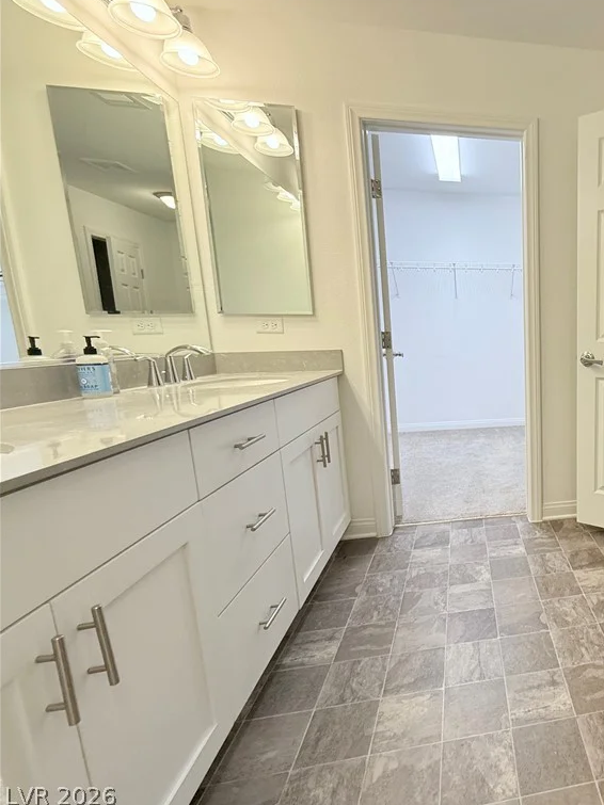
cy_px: 404
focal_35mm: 19
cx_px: 545
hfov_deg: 58.5
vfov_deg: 84.7
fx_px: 442
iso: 200
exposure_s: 1/120
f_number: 2.2
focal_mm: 2.22
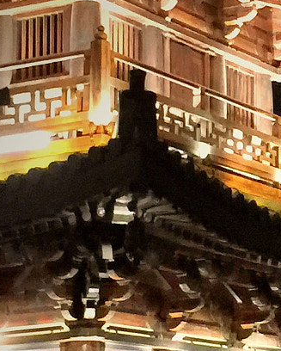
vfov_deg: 16.7
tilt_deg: +10.6
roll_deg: +2.3
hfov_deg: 13.4
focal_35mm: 111
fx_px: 1153
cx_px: 373
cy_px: 401
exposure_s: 1/4
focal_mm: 4.15
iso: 125
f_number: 2.2
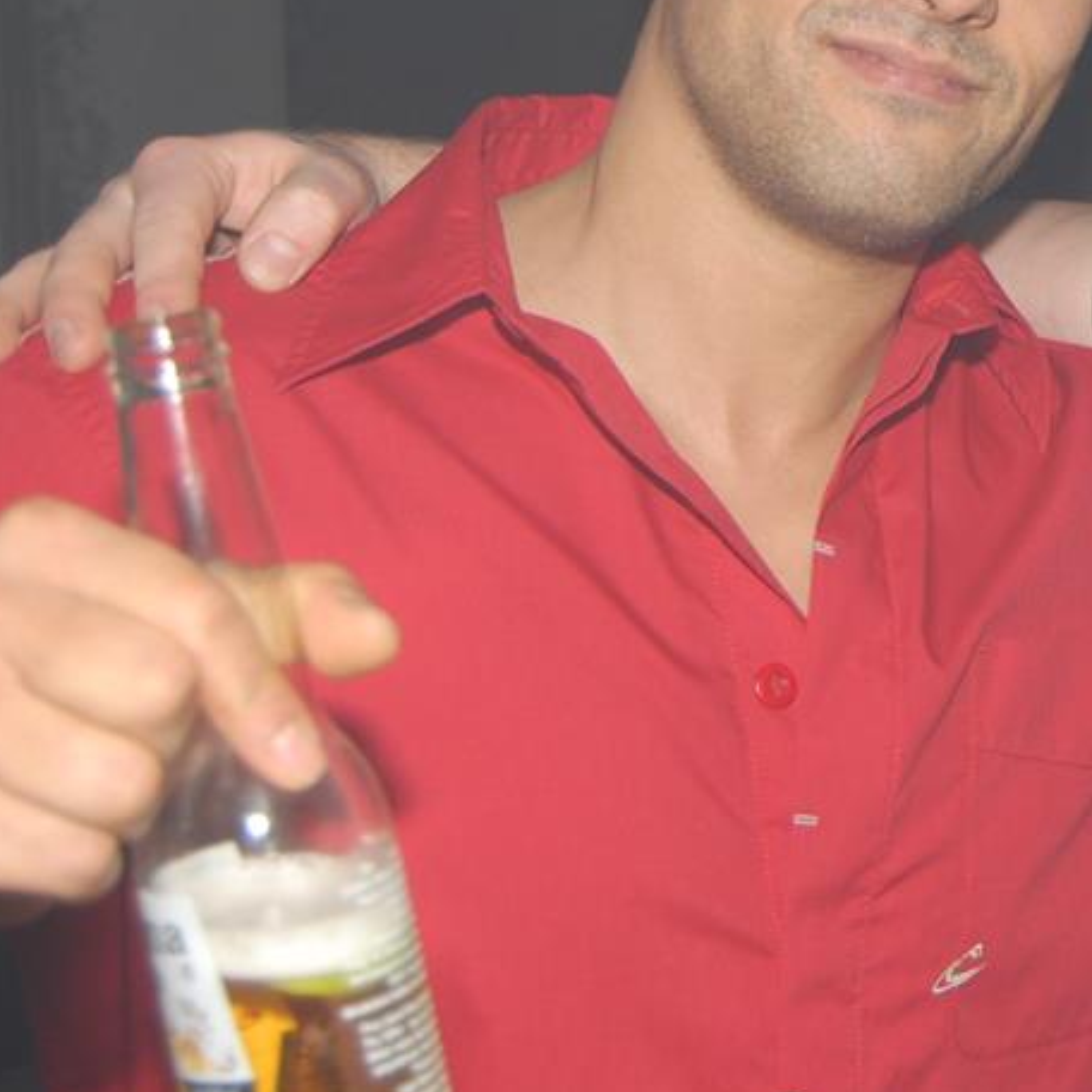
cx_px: 1280
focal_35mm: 93
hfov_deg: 17.8
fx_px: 3322
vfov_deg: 18.5
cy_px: 242
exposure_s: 1/5
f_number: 5.6
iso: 200
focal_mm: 29
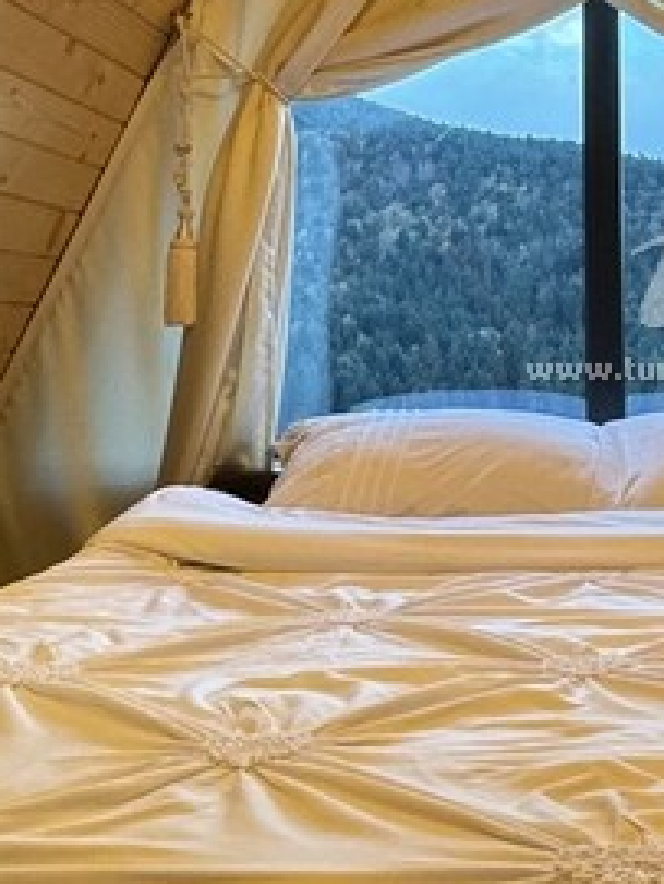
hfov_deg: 26.1
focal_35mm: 53
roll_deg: +0.3
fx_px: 1353
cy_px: 268
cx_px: 664
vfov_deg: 35.6
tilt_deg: +3.5
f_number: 2.2
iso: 200
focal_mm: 2.22
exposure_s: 1/100
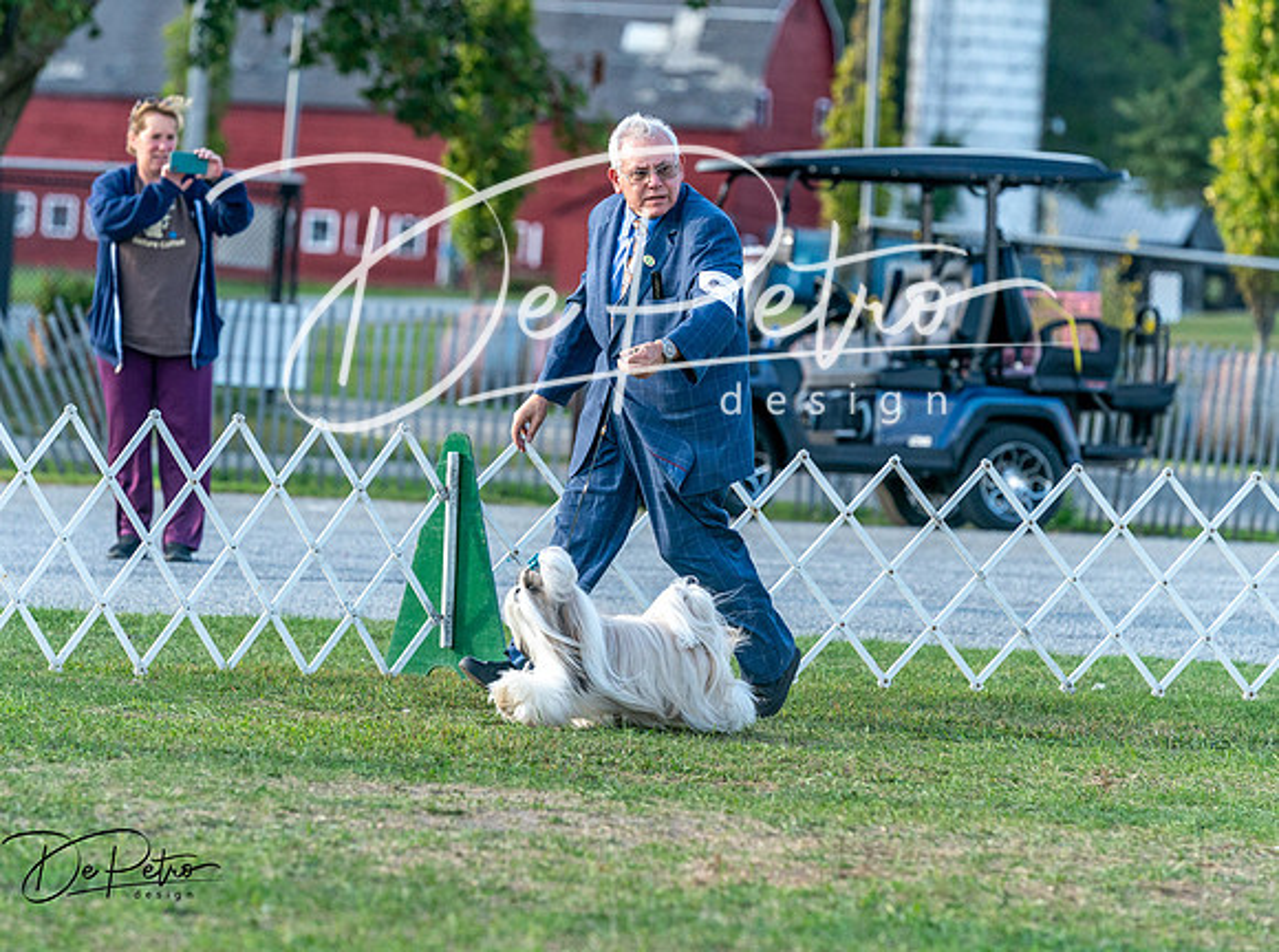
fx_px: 8514
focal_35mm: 231
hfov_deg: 8.6
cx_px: 626
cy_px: 442
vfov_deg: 6.4
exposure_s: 1/2000
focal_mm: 200
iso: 1600
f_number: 5
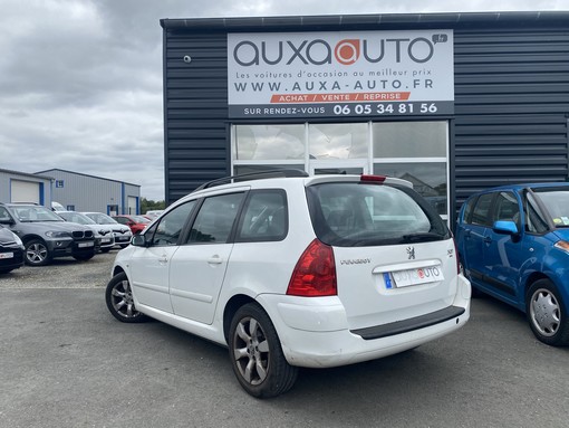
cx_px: 284
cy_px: 214
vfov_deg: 53.1
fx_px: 428
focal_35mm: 26
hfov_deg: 67.3
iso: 32
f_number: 1.8
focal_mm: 4.25
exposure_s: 1/2066
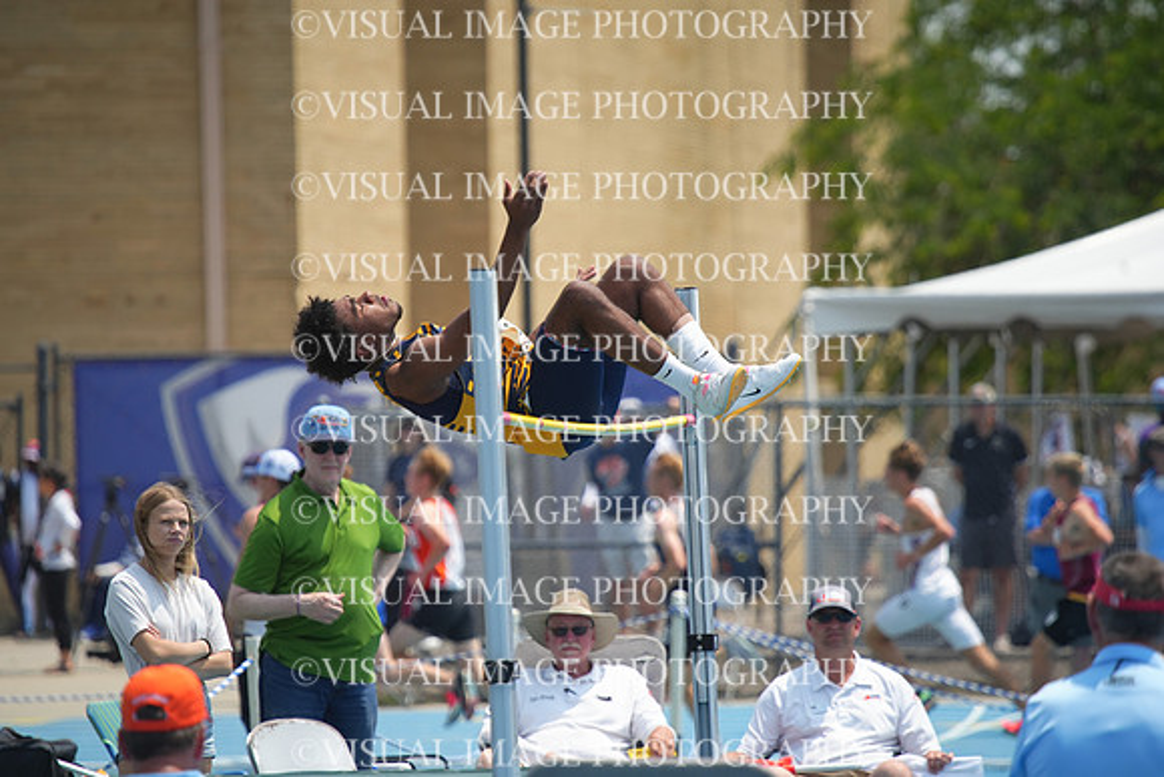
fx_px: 10995
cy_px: 388
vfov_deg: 4.0
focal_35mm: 340
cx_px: 582
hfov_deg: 6.1
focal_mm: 340
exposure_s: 1/2000
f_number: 5.6
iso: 400
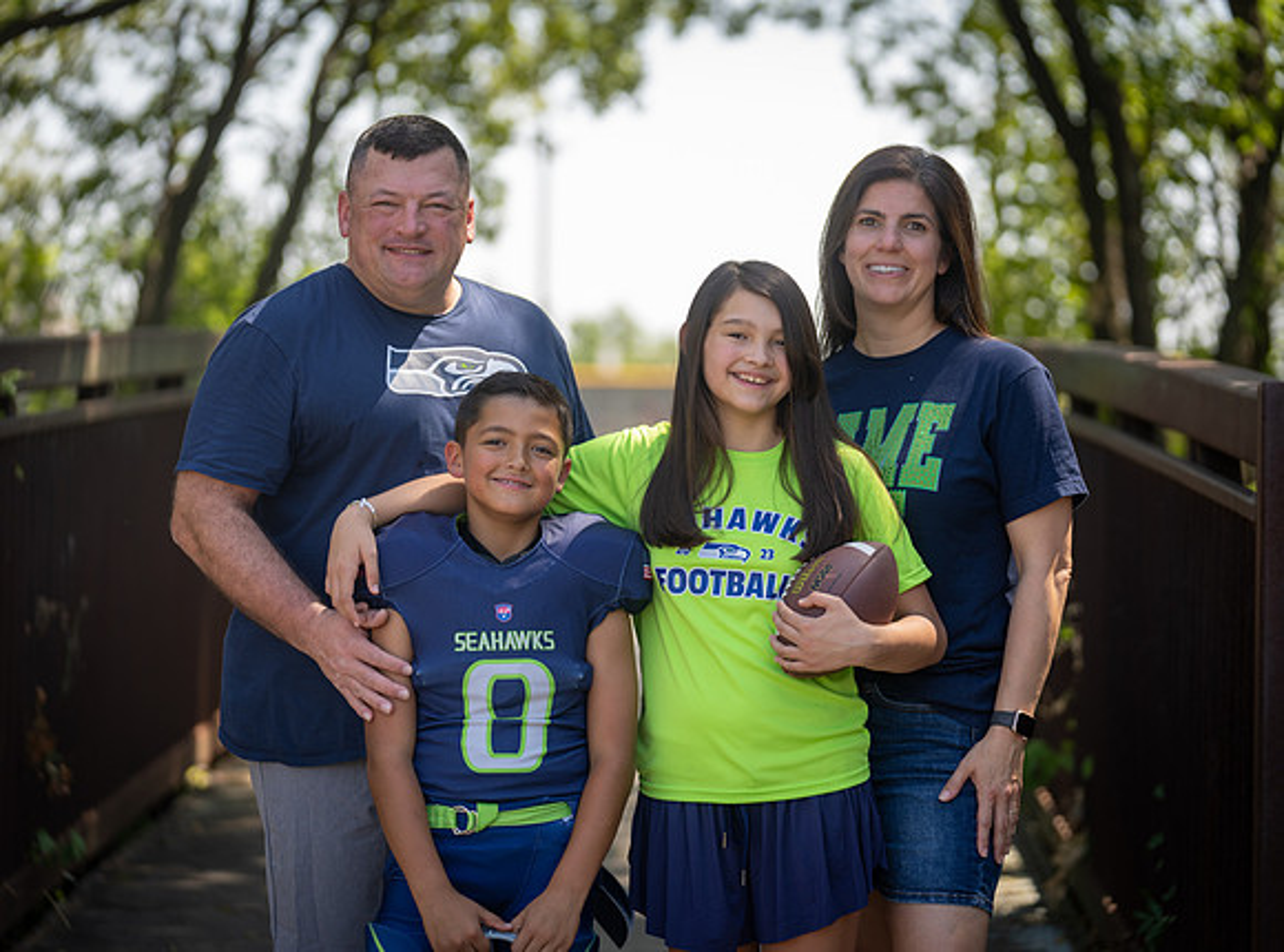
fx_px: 4546
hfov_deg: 16.1
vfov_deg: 12.0
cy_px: 476
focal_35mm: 123
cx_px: 648
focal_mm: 113
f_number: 2.8
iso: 100
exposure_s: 1/400
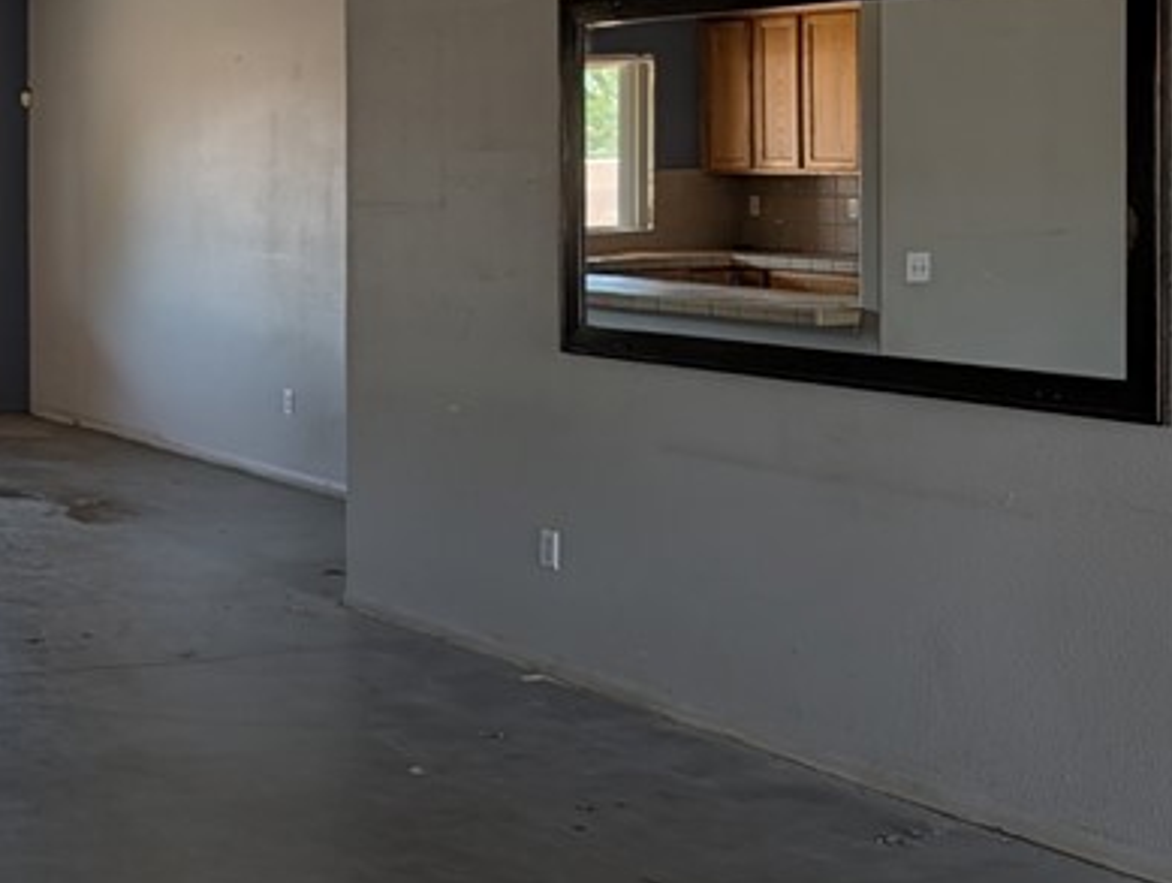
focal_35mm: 63
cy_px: 220
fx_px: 2136
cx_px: -249
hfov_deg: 27.0
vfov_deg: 23.1
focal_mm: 6.9
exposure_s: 1/86.1
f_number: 1.68
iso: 22
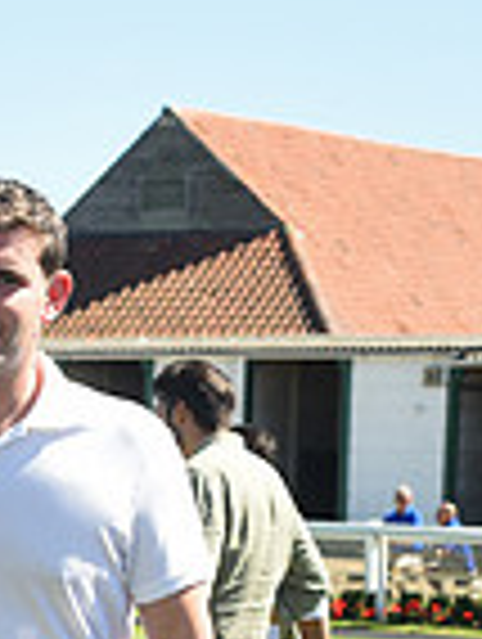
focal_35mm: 196
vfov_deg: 9.9
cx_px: -536
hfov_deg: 7.3
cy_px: 749
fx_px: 3628
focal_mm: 50
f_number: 6.3
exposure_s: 1/640
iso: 320
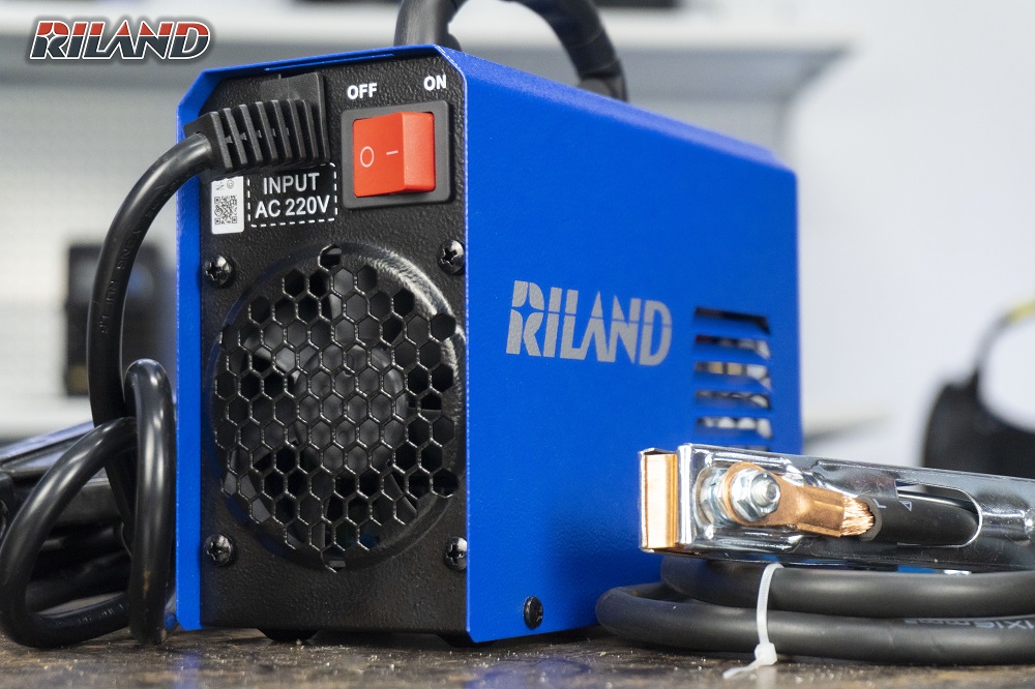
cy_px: 344
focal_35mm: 74
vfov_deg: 18.5
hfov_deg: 27.5
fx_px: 2112
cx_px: 518
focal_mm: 49
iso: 2000
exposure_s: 1/100
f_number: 5.6
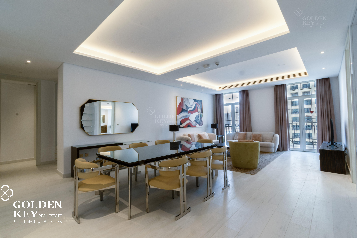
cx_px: 178
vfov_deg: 77.3
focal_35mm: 15
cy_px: 119
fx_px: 149
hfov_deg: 100.4
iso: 100
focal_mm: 10
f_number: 22
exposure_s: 1/6
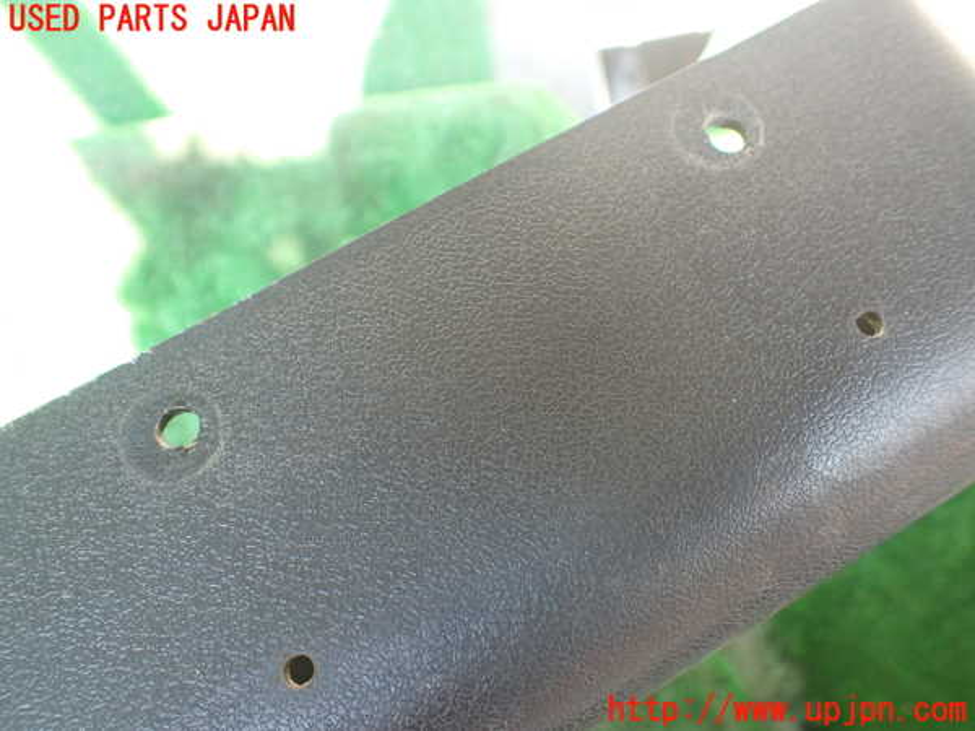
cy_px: 366
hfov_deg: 60.0
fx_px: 845
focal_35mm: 30
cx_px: 488
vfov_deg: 46.8
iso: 250
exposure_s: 1/125
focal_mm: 5.4
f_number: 2.3
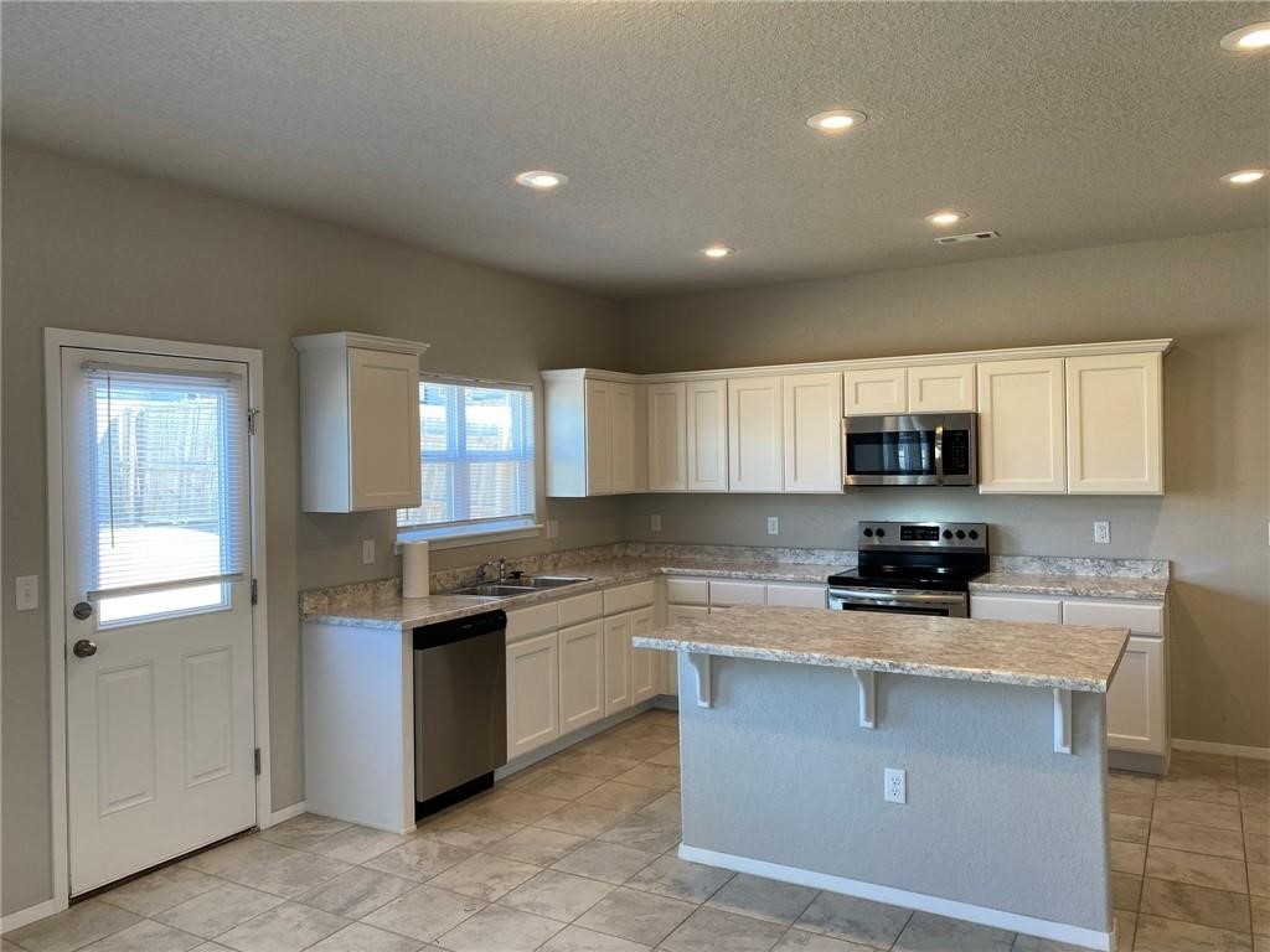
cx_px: 635
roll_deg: +0.9
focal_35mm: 26
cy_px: 476
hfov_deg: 67.3
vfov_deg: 53.1
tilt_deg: -0.6
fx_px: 954
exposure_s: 1/60
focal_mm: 4.25
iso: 64
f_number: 1.8
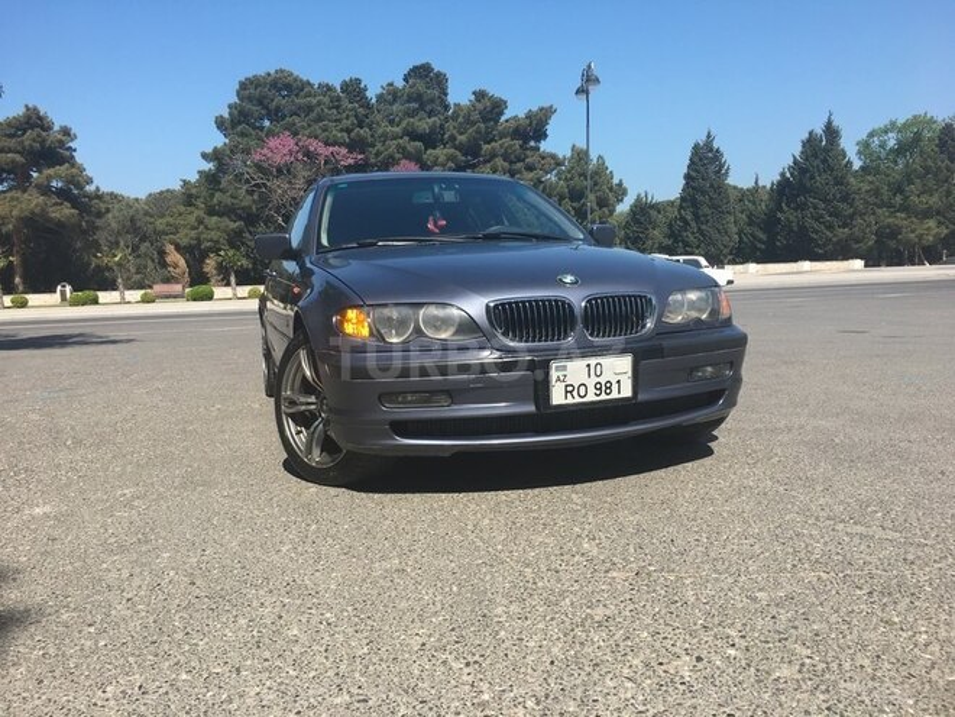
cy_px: 358
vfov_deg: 48.2
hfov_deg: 61.7
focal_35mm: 29
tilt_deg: -5.0
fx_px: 800
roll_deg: +2.3
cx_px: 478
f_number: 2.2
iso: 25
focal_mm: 4.15
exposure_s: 1/1241
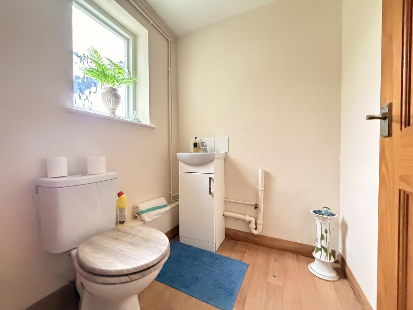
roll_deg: +0.0
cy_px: 155
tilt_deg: -1.1
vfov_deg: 85.7
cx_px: 206
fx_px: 167
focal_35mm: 14
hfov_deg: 102.1
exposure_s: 1/59
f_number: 2.2
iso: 1250
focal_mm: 2.22
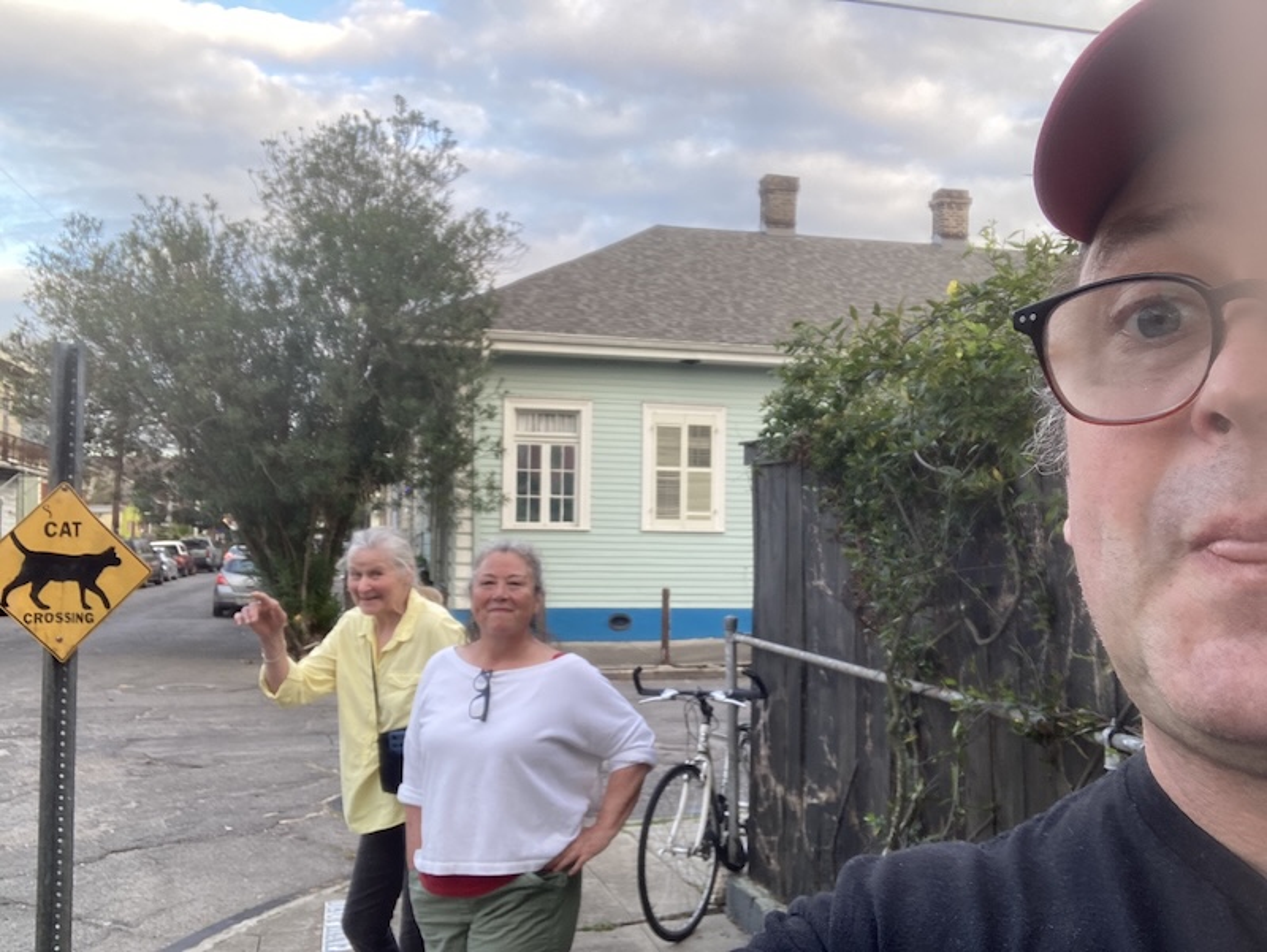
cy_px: 476
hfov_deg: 56.8
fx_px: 1172
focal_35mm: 32
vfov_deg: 44.2
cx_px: 634
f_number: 2.2
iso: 50
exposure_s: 1/120
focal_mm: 2.87
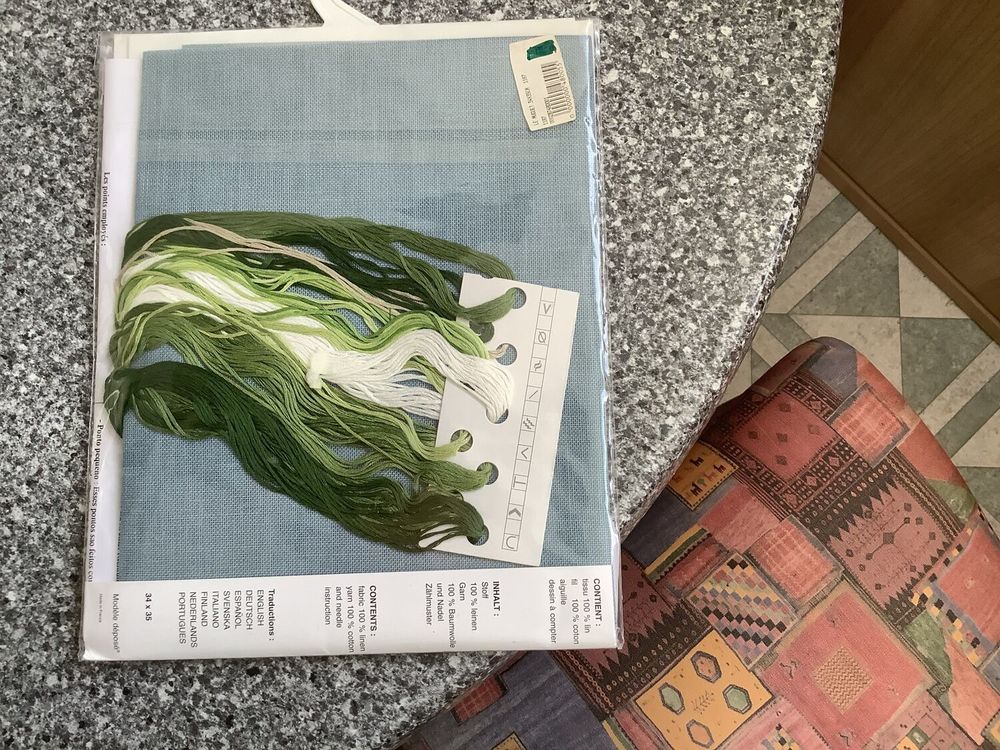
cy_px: 375
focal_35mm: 31
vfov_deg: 45.4
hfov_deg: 58.4
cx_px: 500
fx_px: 896
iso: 80
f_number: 2.4
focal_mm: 3.3
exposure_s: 1/120
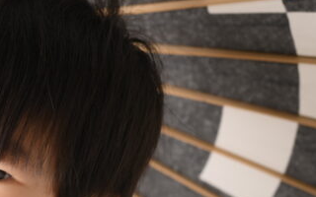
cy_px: 232
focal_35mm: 163
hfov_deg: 12.5
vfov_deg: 8.0
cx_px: -67
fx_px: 1404
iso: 100
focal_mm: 50
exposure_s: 1/160
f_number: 4.5
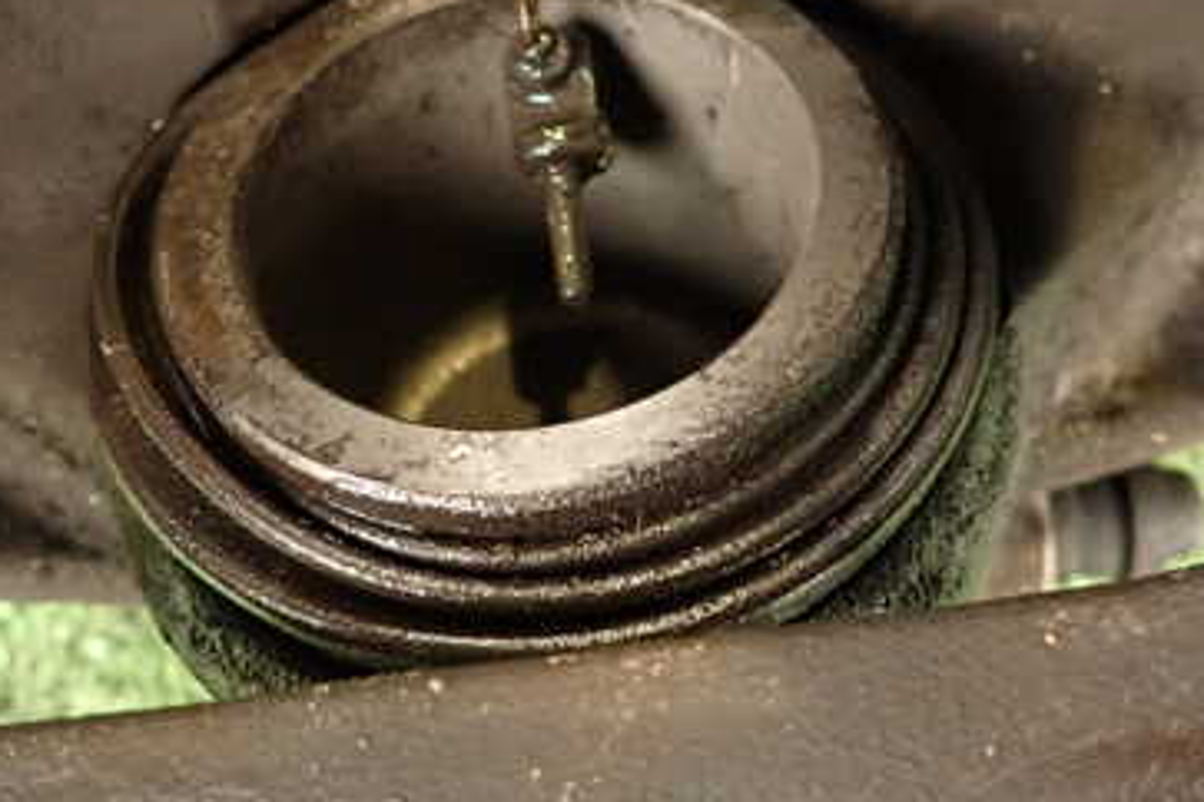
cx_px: 554
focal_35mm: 43
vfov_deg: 31.1
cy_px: 308
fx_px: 1438
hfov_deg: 45.4
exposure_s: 1/30
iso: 400
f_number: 2
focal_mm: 4.5
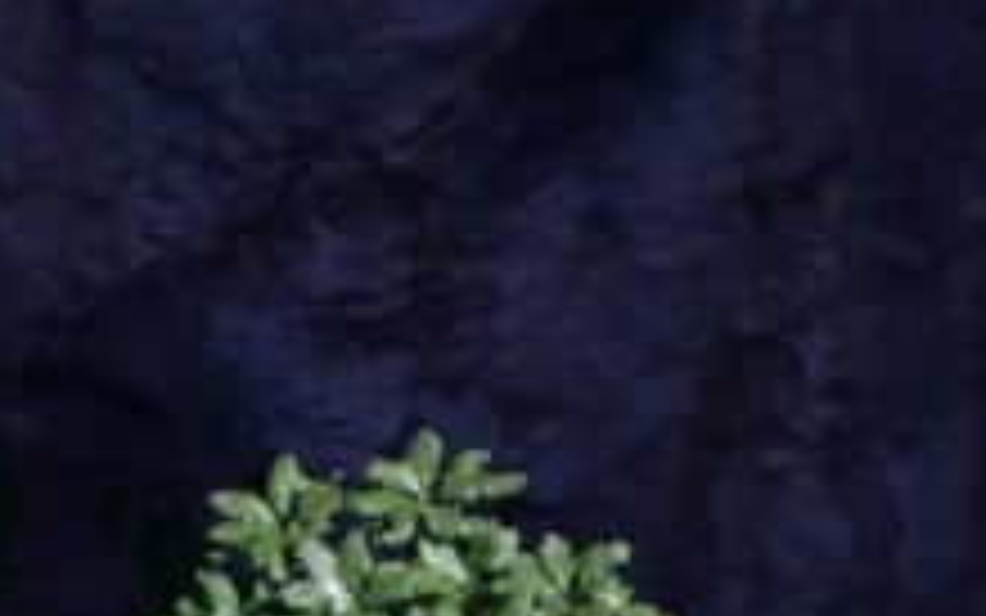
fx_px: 115255
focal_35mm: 4288
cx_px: 275
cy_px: 1050
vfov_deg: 0.3
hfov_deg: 0.5
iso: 640
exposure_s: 1/1600
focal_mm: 600
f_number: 6.3
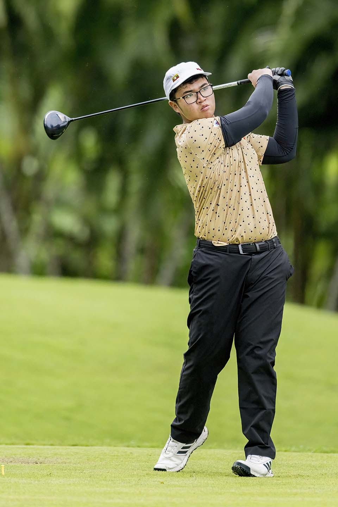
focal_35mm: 400
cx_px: 169
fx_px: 5633
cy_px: 254
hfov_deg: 3.4
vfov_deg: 5.2
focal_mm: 400
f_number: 2.8
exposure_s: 1/4000
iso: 1800
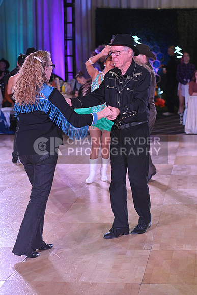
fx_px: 738
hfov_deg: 15.2
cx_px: 98
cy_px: 148
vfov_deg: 22.6
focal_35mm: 90
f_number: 4.5
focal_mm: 90
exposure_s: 1/400
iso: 1600
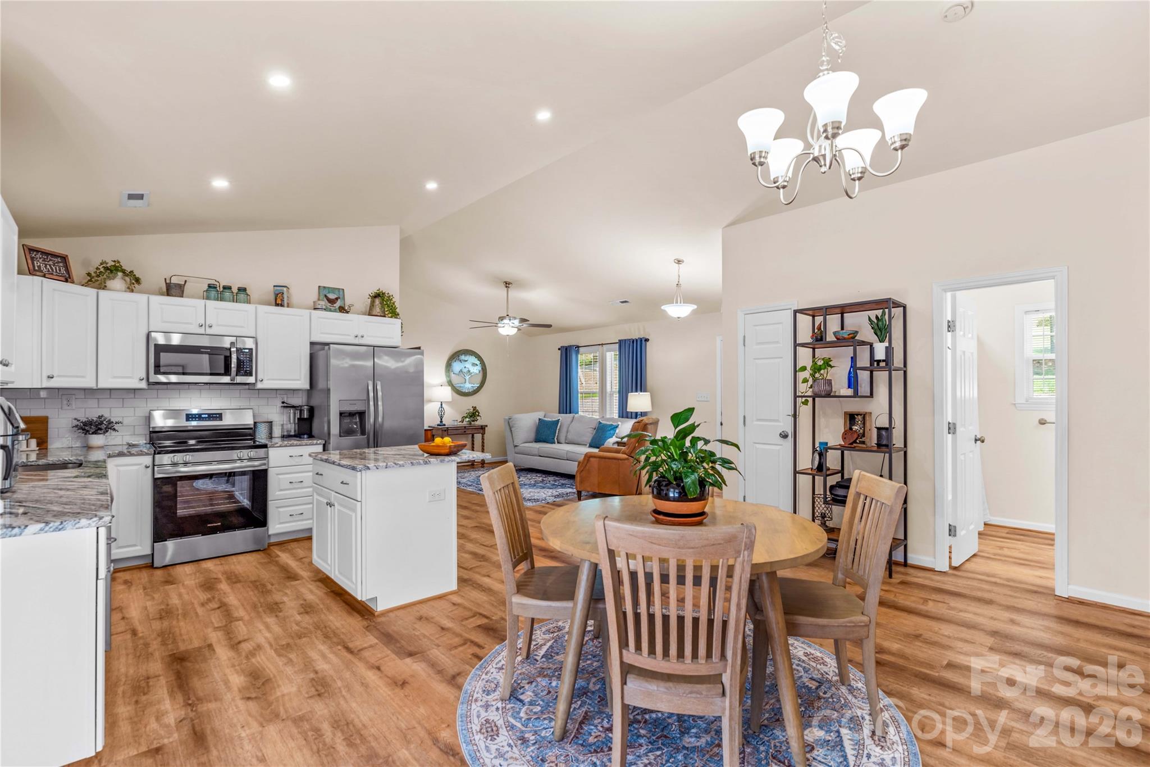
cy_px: 384
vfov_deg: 73.7
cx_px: 575
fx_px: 511
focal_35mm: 16
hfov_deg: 96.7
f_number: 8
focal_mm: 16
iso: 100
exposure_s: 1/3
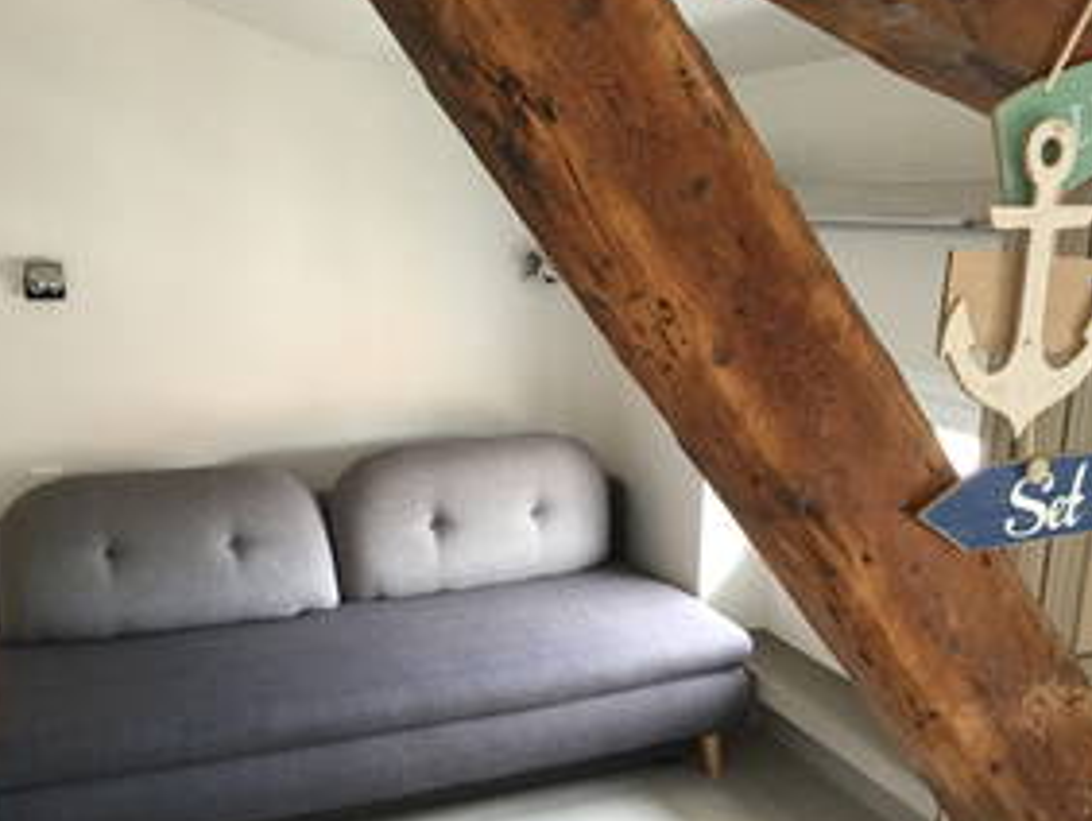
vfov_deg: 38.6
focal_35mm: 37
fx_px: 1168
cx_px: 480
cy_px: 496
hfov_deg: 50.0
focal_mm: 4.15
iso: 200
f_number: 2.2
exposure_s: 1/33
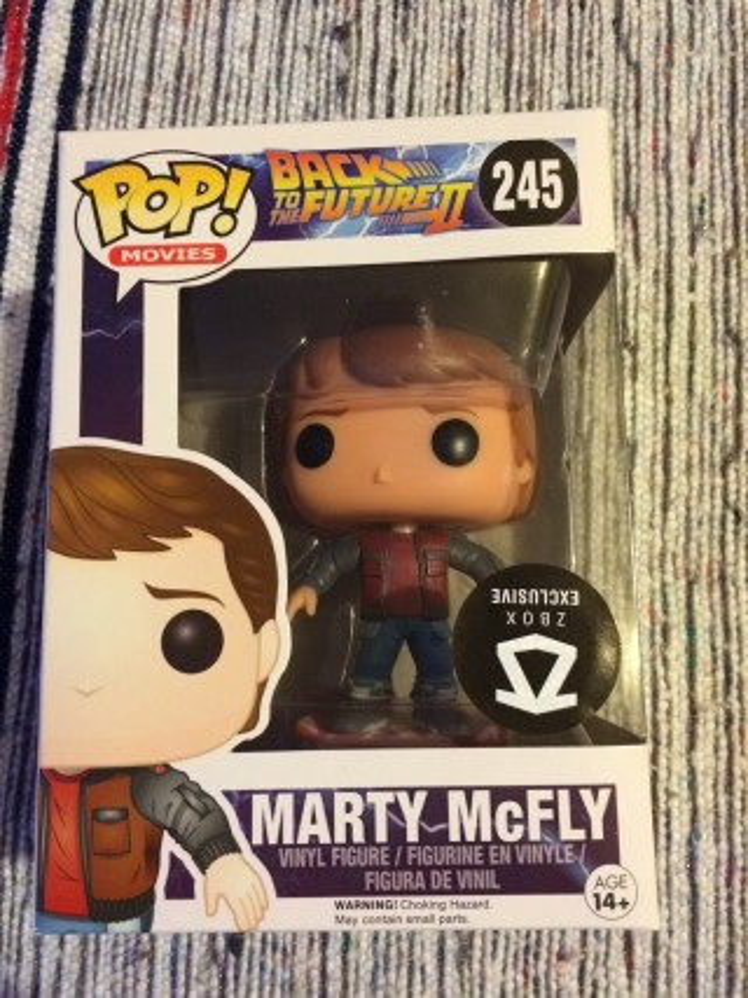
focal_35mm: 29
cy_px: 499
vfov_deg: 61.7
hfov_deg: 48.2
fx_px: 836
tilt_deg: -82.1
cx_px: 374
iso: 320
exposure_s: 1/17
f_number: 2.2
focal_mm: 4.15
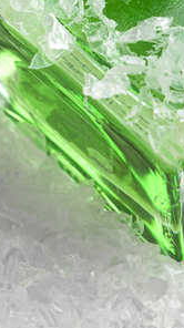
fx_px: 2156
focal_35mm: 248
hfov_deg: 4.9
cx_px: 227
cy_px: -21
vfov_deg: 8.6
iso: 200
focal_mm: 70
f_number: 8
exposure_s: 1/160
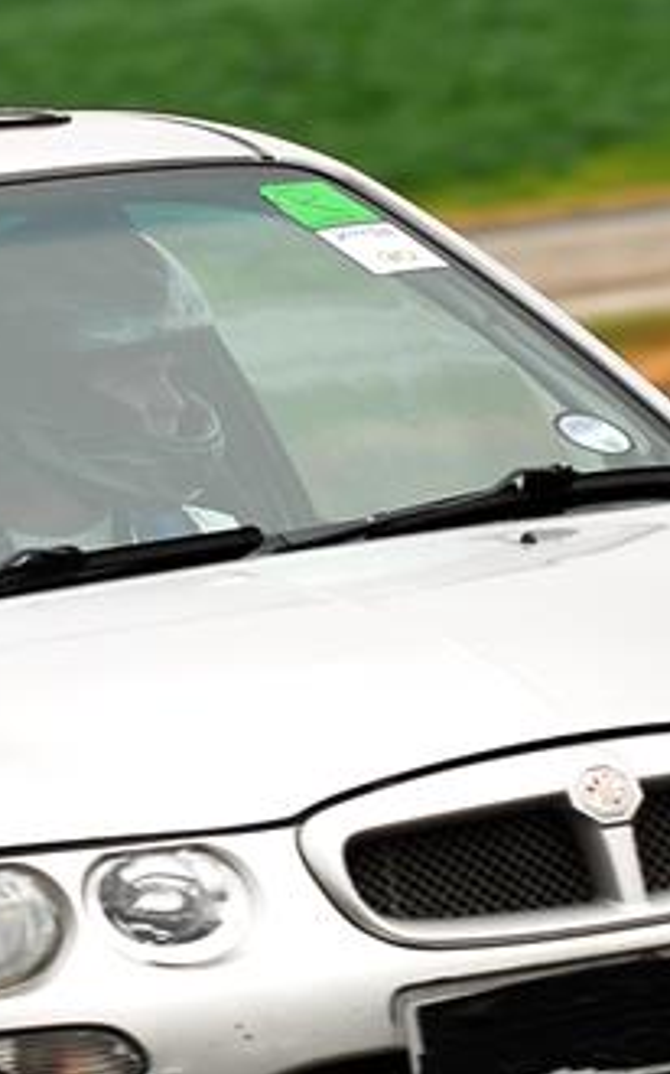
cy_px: 929
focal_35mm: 1114
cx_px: -130
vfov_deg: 1.9
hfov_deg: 1.2
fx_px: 32574
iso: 100
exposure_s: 1/160
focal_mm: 200
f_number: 5.6
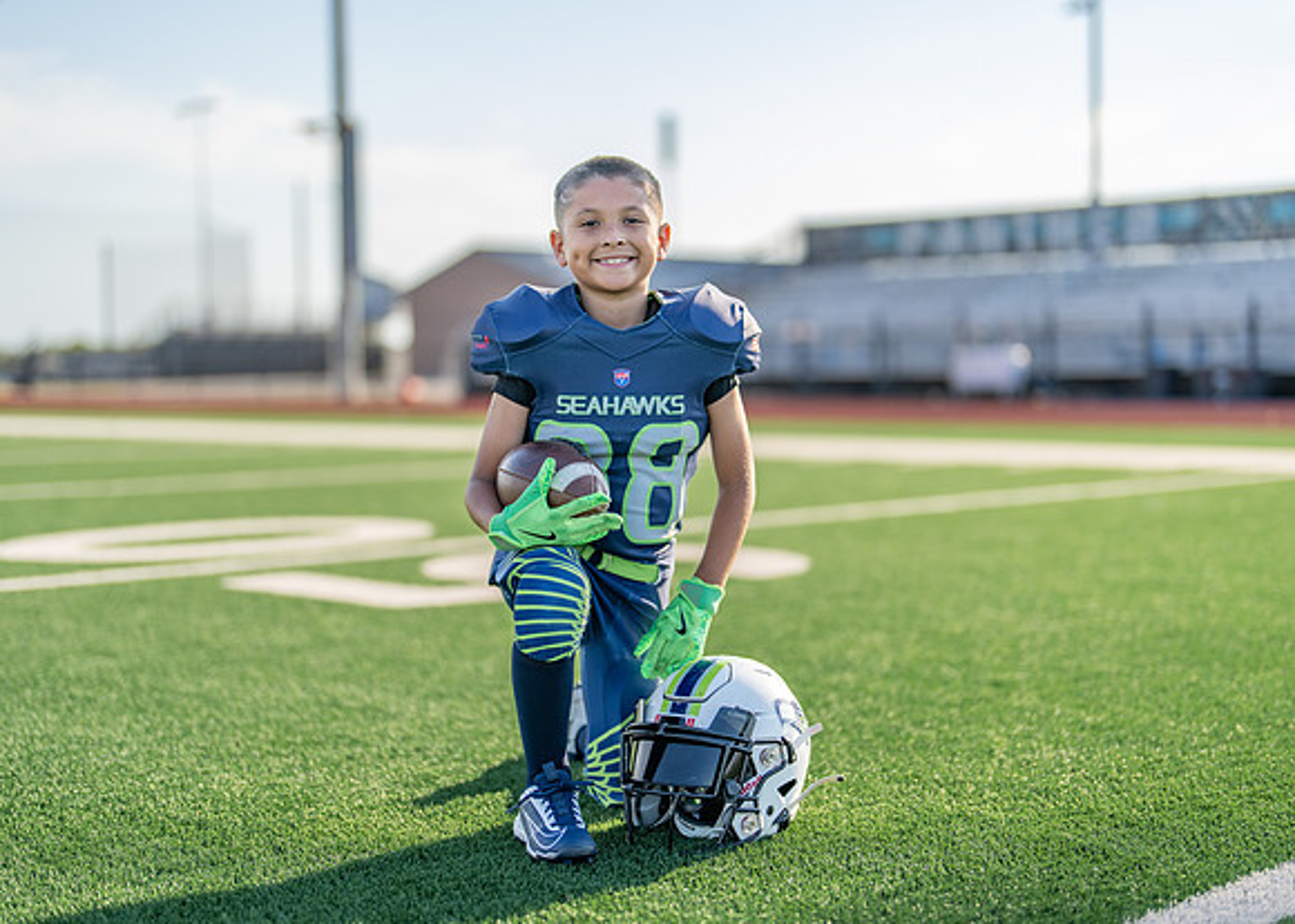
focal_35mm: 54
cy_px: 462
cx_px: 648
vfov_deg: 26.1
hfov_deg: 36.0
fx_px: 1993
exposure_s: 1/4000
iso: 100
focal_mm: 50
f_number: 1.2
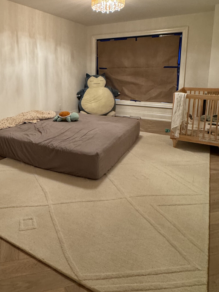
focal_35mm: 27
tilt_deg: -9.4
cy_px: 106
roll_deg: +0.6
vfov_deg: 64.2
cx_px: 63
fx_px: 228
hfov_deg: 49.9
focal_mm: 2.22
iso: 400
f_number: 2.2
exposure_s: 1/60
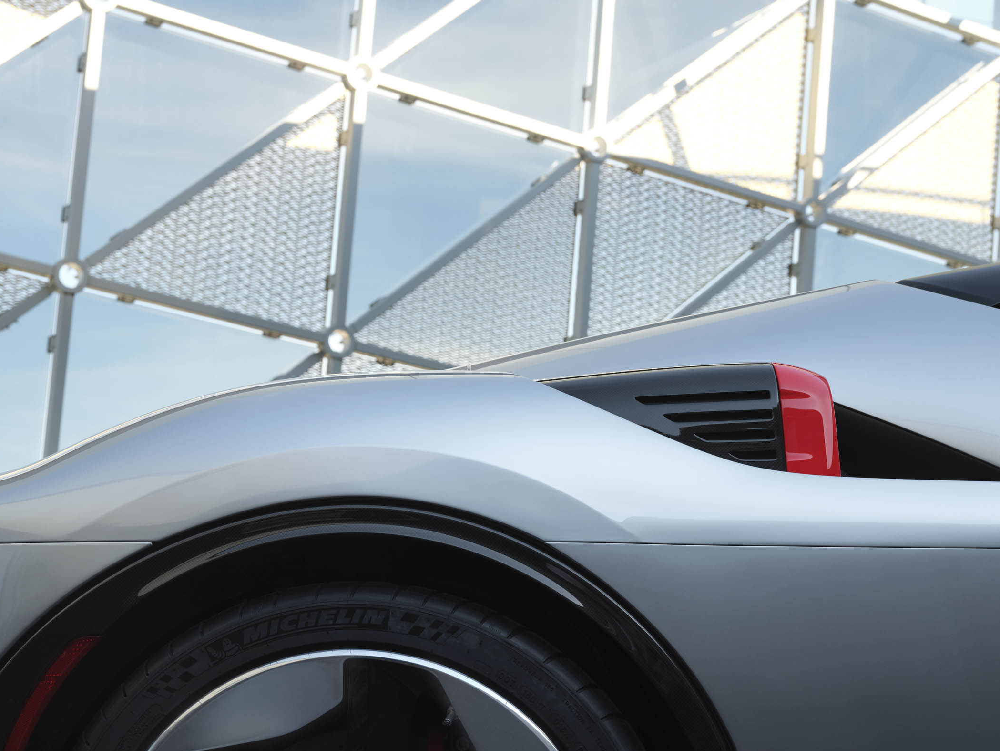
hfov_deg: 27.7
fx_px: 2022
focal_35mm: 70
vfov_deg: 21.0
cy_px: 424
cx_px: 400
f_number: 10
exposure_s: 1/250
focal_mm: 64
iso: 800
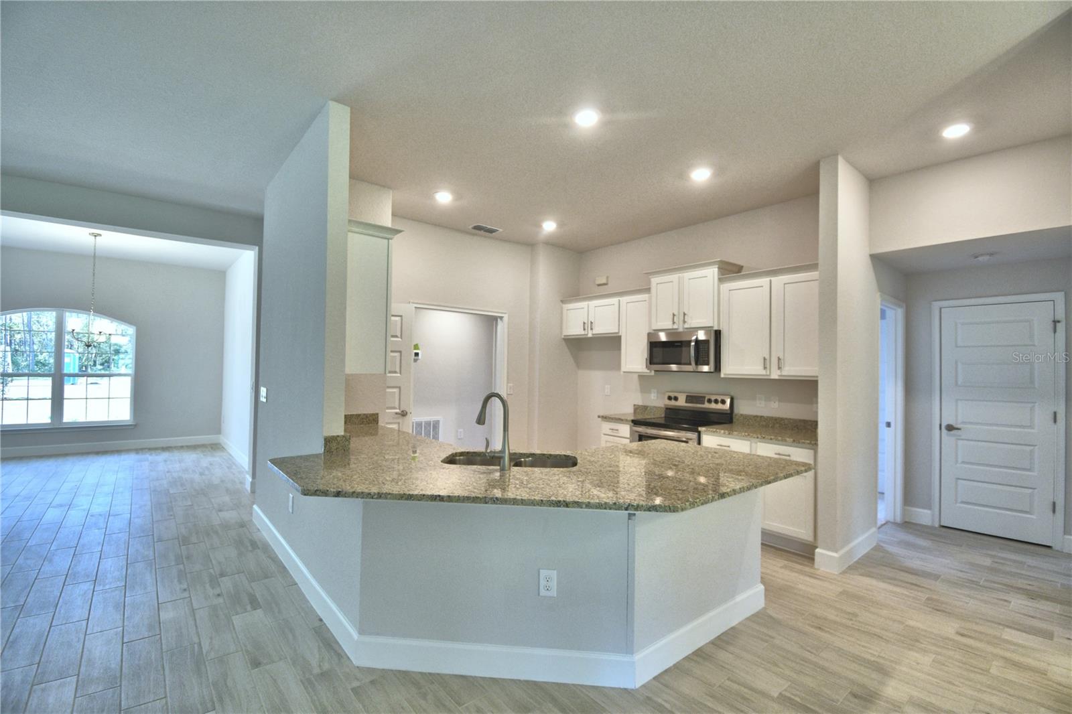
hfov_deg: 100.4
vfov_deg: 77.3
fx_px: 447
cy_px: 357
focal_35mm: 15
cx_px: 536
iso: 400
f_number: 4.5
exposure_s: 1/60
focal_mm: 10
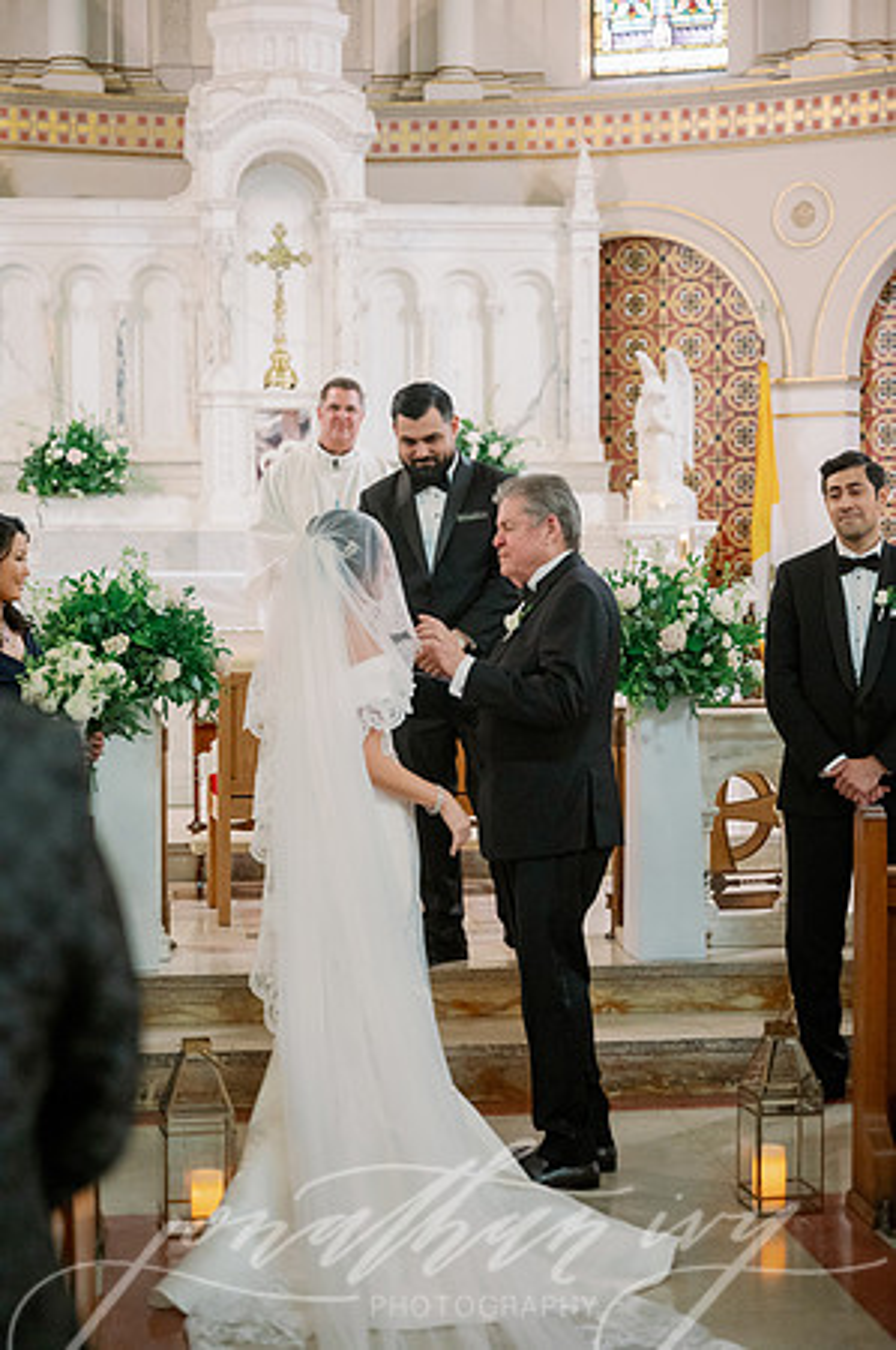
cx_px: 448
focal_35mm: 66
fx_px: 2470
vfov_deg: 30.5
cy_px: 675
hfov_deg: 20.6
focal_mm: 66
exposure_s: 1/200
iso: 4000
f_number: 2.8
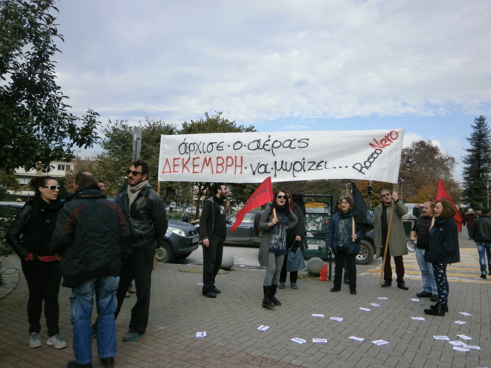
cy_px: 184
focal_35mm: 26
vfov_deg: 53.1
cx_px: 246
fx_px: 369
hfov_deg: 67.3
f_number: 2.8
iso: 100
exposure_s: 1/1250
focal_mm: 4.7
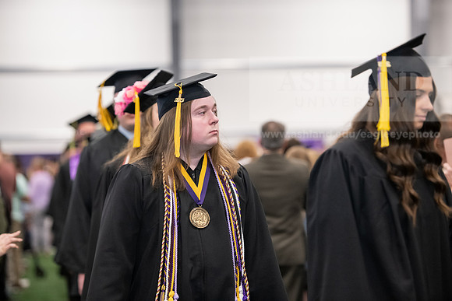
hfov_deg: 14.7
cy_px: 150
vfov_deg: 9.8
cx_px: 226
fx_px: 1758
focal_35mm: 140
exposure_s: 1/200
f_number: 3.2
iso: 3200
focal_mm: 140
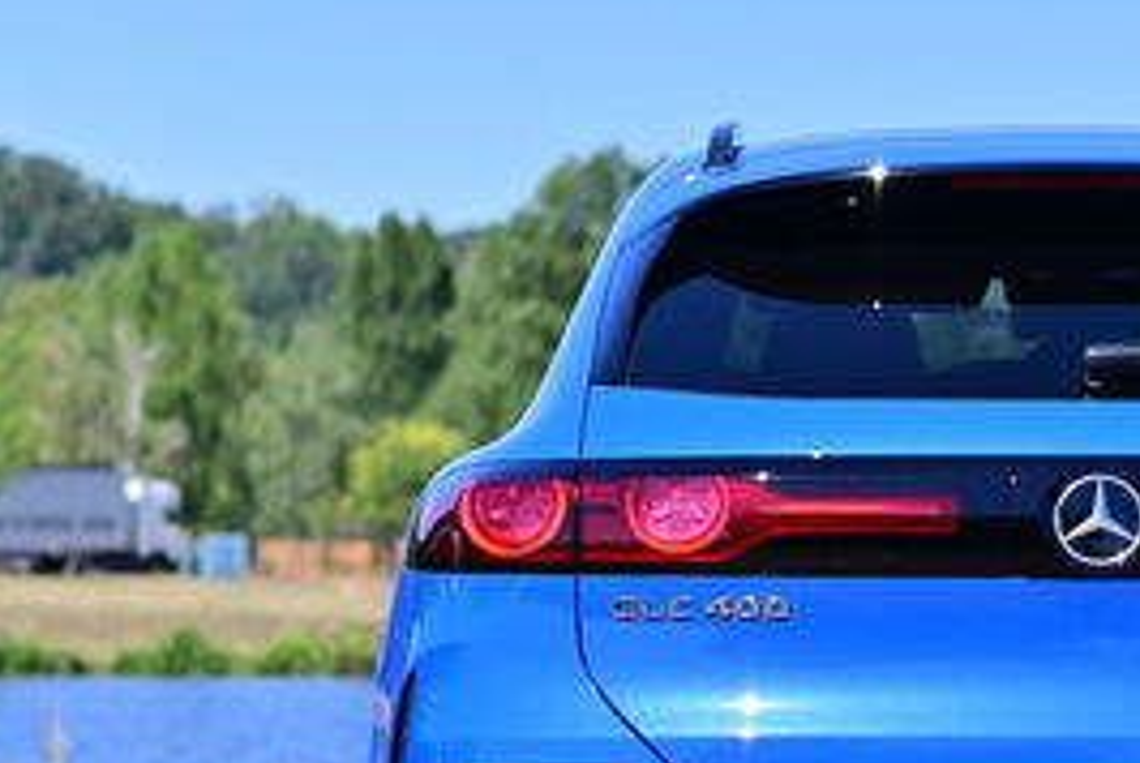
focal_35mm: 173
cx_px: 1101
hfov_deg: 11.8
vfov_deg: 7.9
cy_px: 729
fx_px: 5484
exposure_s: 1/3200
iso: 100
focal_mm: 50
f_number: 2.5
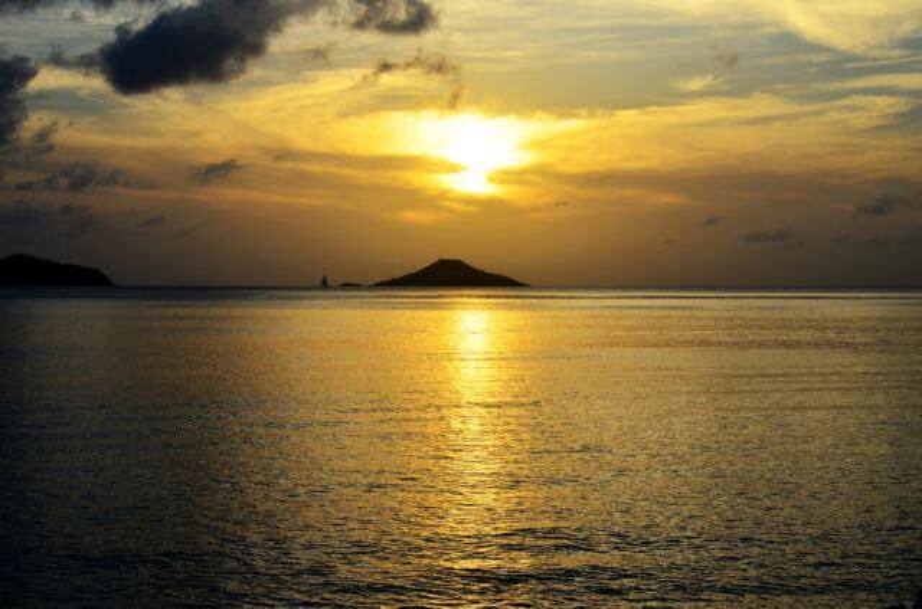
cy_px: 304
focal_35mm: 72
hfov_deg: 28.1
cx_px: 461
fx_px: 1839
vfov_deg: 18.8
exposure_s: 1/160
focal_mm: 48
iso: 100
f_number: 13
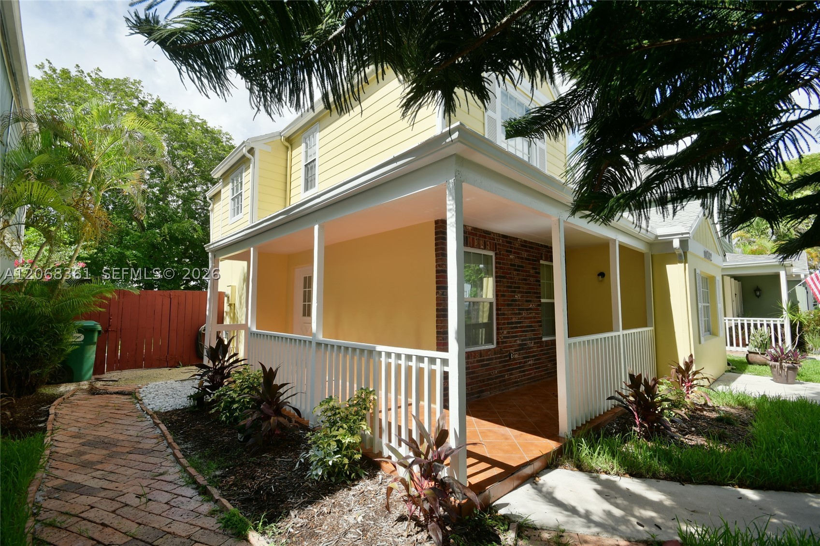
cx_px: 410
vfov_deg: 77.3
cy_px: 273
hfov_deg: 100.4
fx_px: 342
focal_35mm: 15
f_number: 7.1
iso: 125
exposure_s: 1/200
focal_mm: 10
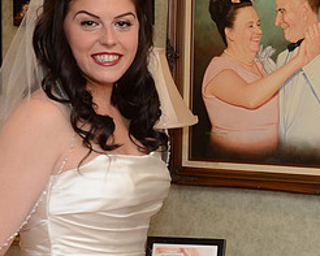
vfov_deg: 17.9
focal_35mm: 86
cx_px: 306
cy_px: 127
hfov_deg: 21.6
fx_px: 815
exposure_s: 1/125
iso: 640
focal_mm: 26
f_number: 4.5
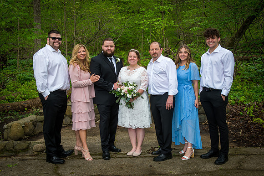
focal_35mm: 40
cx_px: 131
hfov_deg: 48.4
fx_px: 294
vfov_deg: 33.3
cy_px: 95
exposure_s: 1/125
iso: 100
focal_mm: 34
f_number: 4.8
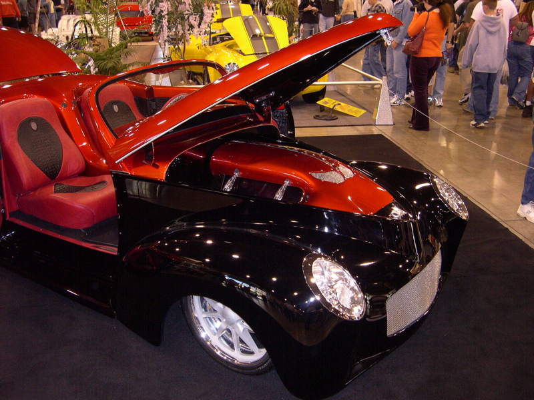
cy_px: 200
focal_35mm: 38
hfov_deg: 49.0
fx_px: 586
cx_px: 267
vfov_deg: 37.7
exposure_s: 1/60
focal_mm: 8
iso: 266
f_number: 2.8
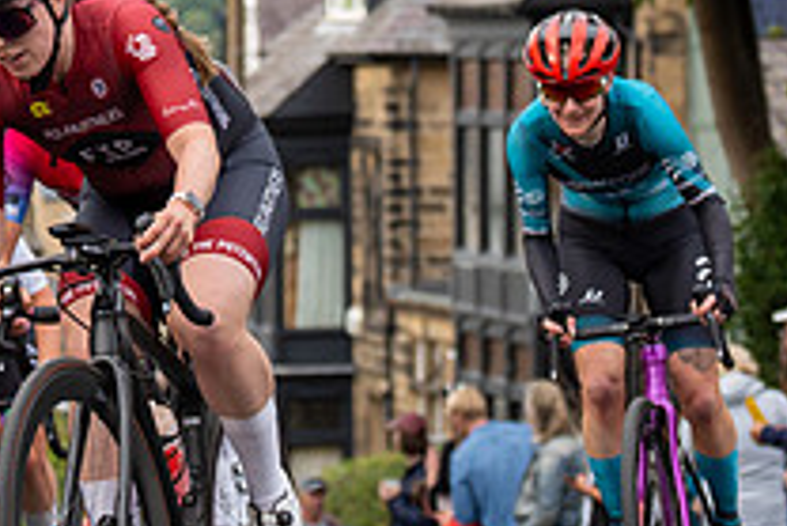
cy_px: -214
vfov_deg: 5.2
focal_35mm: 261
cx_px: 456
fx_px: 5710
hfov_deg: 7.9
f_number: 3.5
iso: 500
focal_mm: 70
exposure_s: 1/500
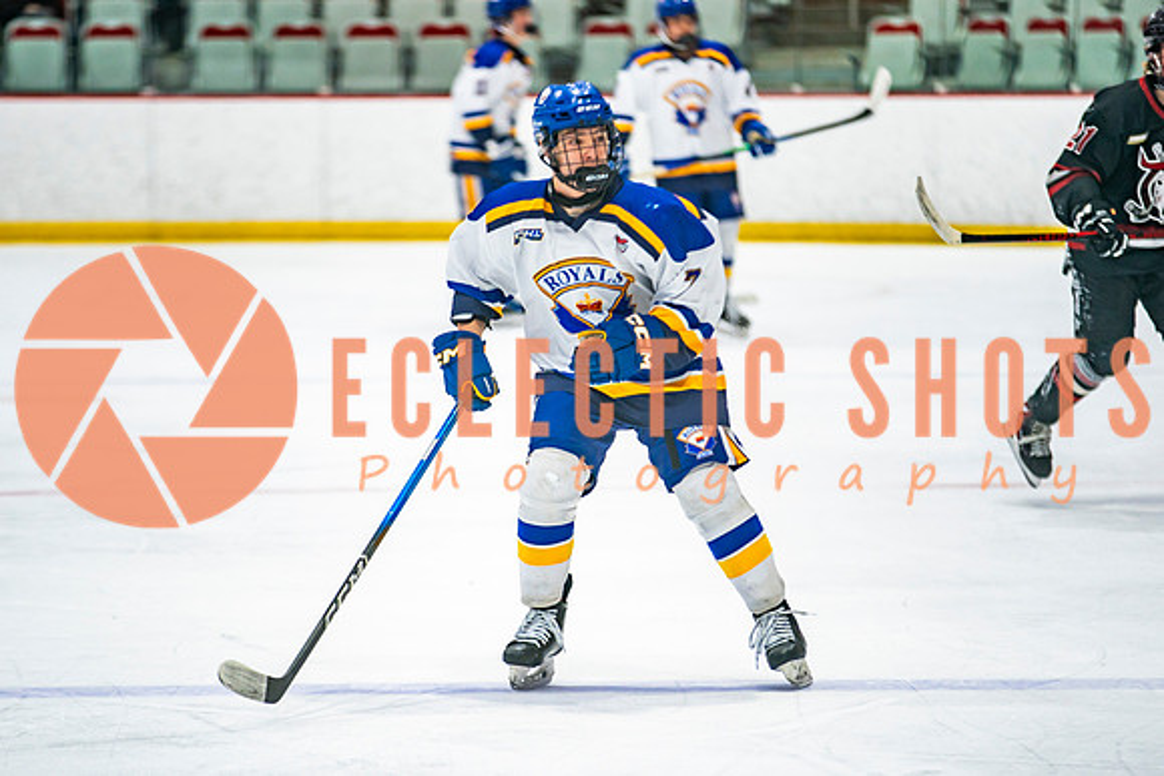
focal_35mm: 260
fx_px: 8405
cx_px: 569
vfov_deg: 5.3
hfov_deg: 7.9
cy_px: 430
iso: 640
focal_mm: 200
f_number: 2.8
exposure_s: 1/640
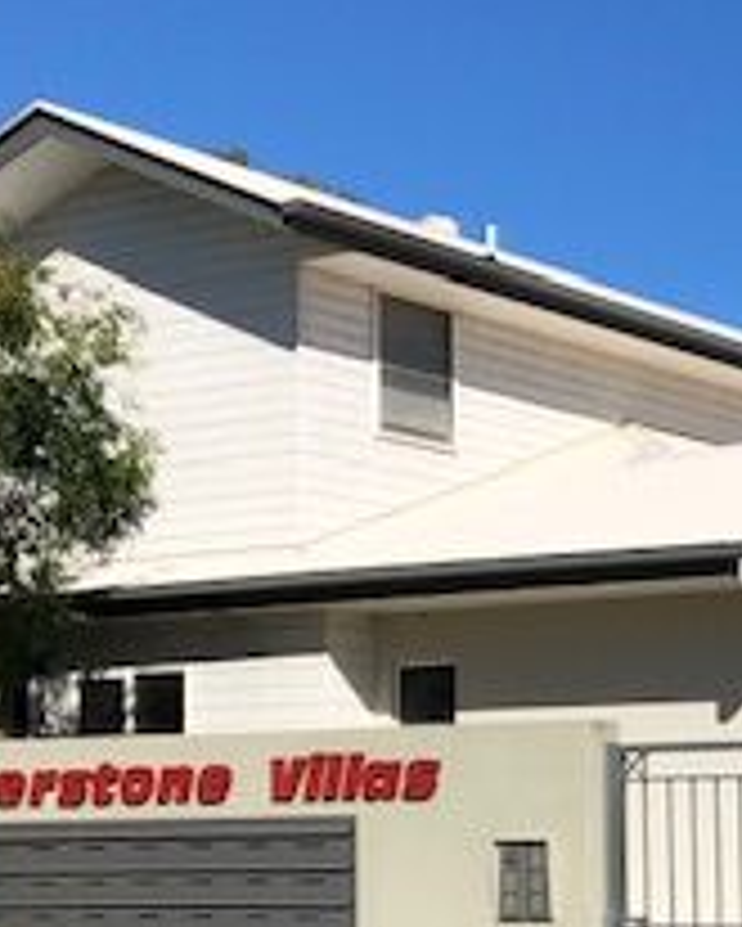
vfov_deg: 22.0
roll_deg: +0.7
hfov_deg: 15.9
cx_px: 1255
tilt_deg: +1.6
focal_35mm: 85
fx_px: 2332
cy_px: 819
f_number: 1.8
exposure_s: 1/2525
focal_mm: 3.99
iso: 20
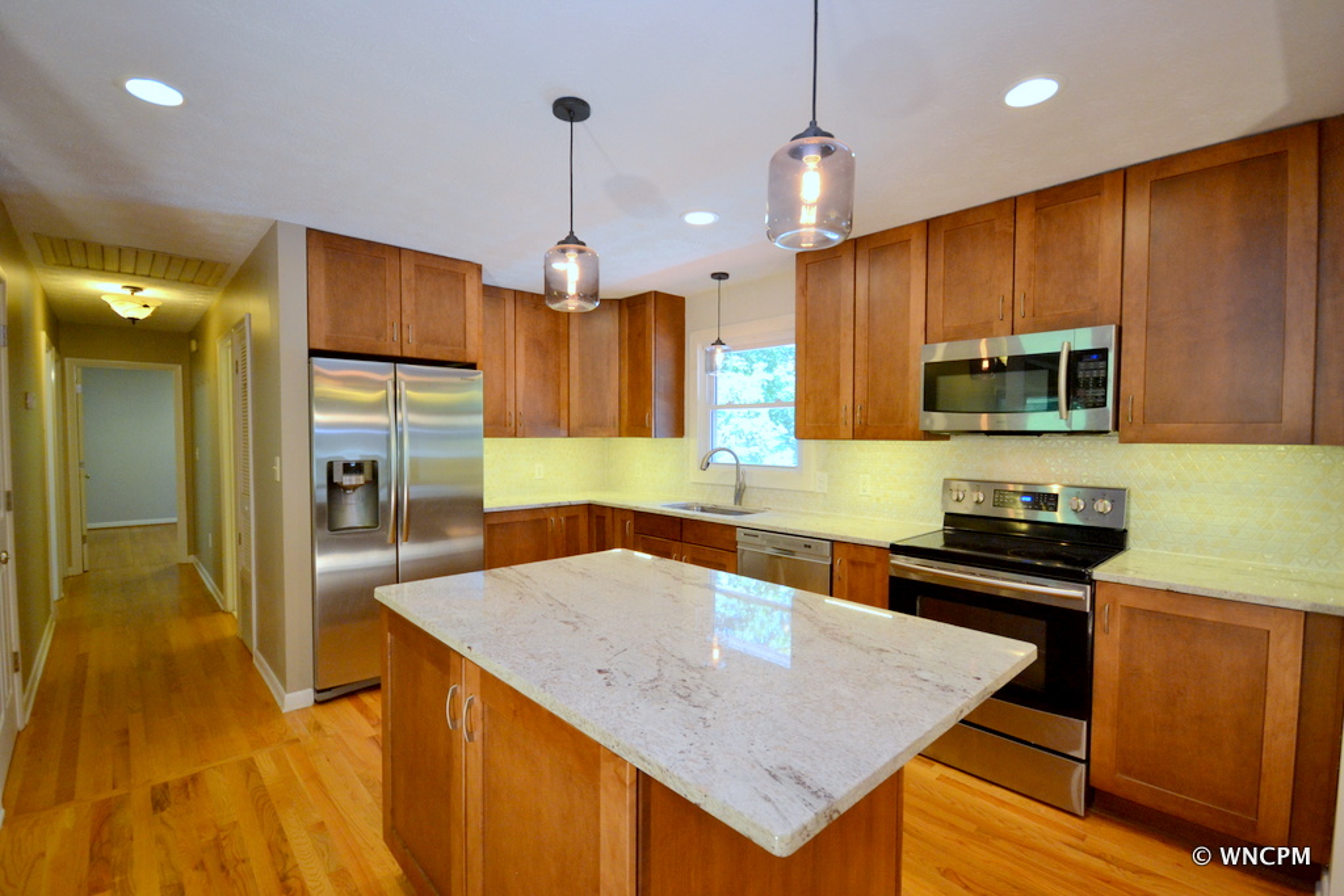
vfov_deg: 77.3
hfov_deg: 100.4
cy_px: 448
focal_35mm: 15
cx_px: 672
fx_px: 560
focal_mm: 10
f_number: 4
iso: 720
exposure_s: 1/60
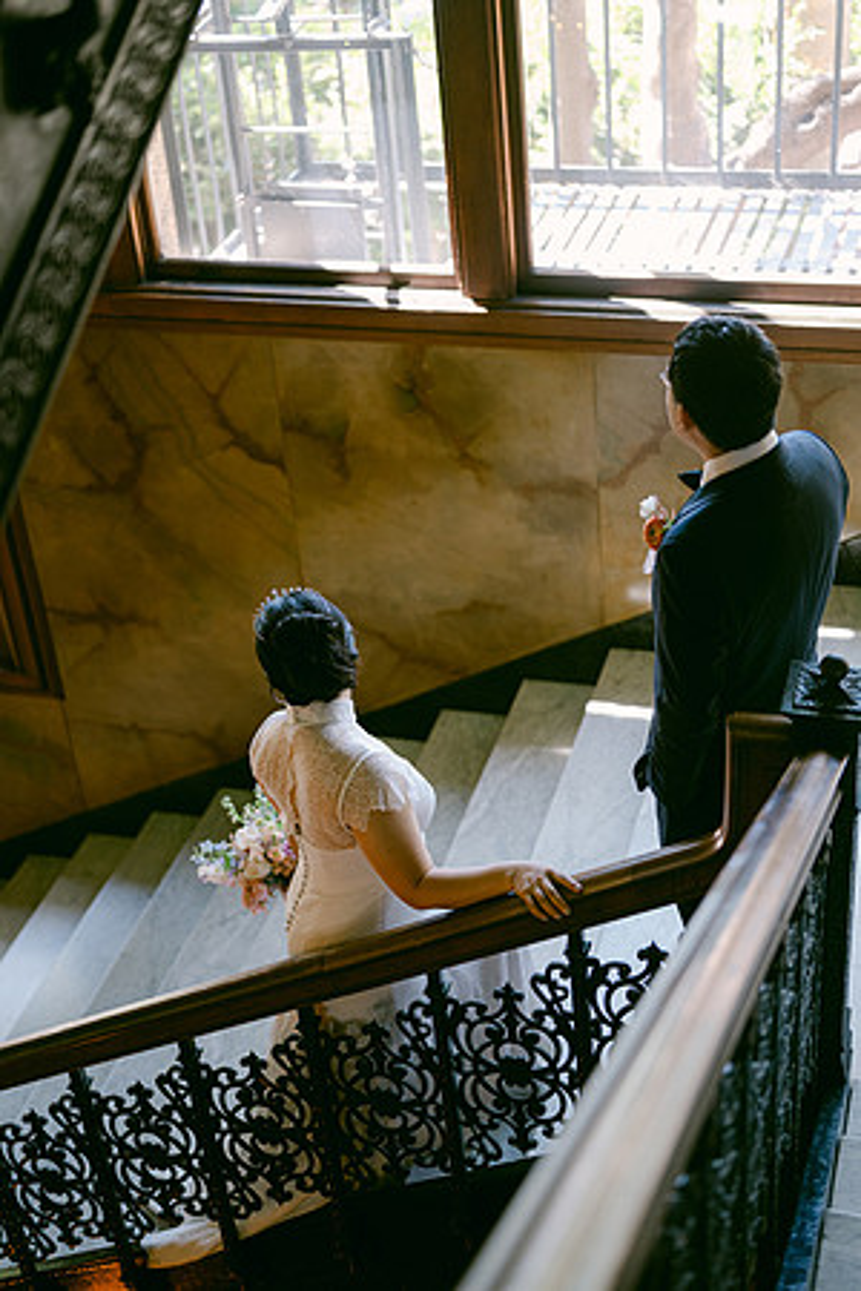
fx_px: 1794
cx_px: 430
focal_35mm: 50
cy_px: 646
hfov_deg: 27.0
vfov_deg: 39.6
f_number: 1.8
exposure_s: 1/125
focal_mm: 50
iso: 560
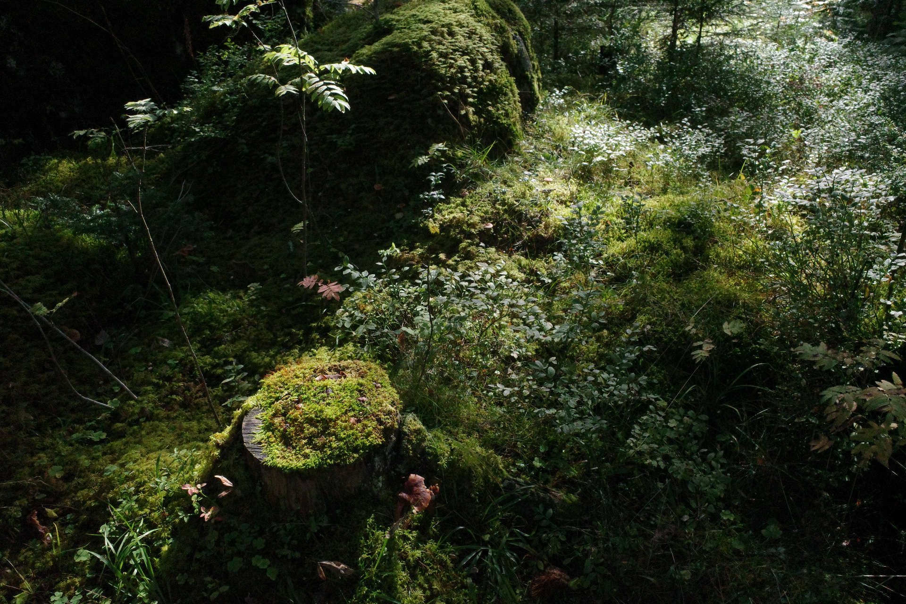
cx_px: 453
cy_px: 302
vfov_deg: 46.4
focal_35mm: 28
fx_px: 705
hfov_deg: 65.5
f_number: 7.1
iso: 6400
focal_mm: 18.3
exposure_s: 1/3200
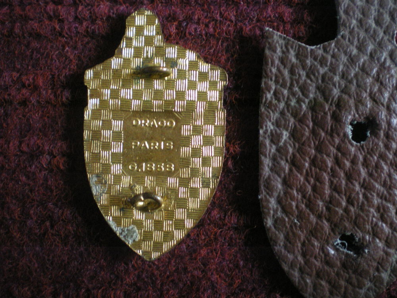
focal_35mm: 38
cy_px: 149
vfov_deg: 37.7
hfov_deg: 49.0
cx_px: 198
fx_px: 436
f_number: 3.1
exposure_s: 1/15
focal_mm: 6.3
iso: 400
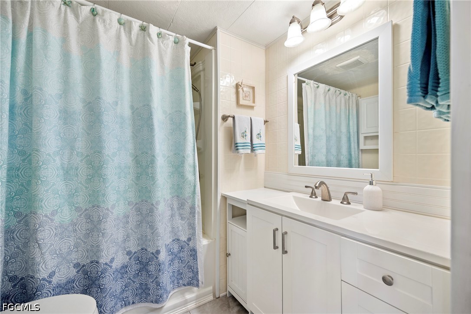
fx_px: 183
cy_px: 157
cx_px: 236
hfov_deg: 104.3
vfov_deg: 81.2
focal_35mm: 14
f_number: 4
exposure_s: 1/15
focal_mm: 14
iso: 280
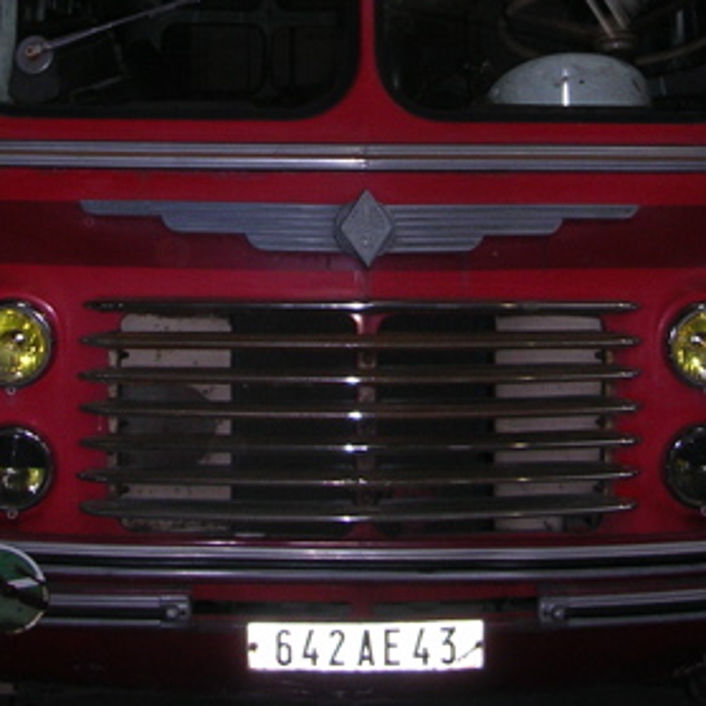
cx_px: 354
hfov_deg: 22.5
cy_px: 106
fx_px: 1777
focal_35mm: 77
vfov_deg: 22.1
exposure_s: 1/60.1
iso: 59
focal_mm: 5.8
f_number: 2.8
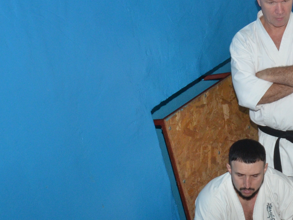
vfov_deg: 18.1
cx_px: 273
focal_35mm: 78
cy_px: 249
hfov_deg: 24.2
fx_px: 660
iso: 1000
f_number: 7.1
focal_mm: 18
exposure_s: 1/60
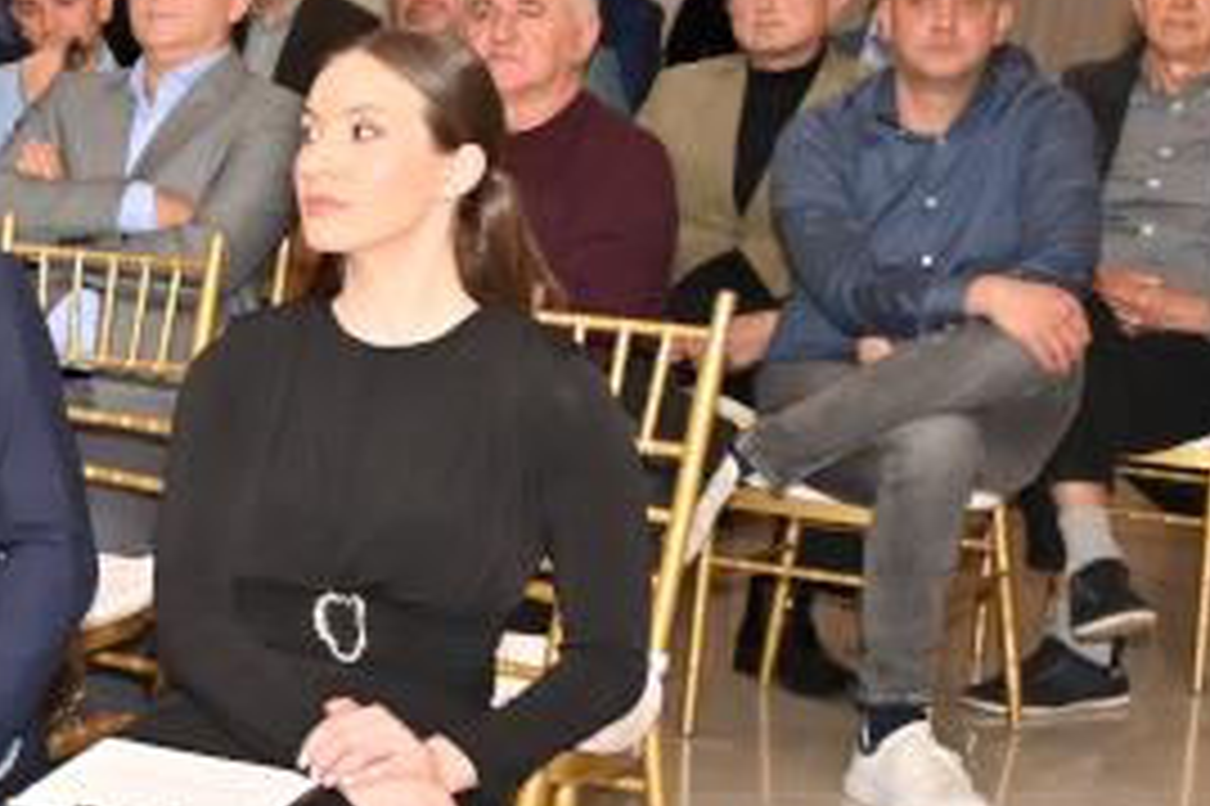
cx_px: -760
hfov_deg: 17.1
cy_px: 417
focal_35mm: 104
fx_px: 3493
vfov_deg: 13.1
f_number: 6.3
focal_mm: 28
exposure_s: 1/200
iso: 800
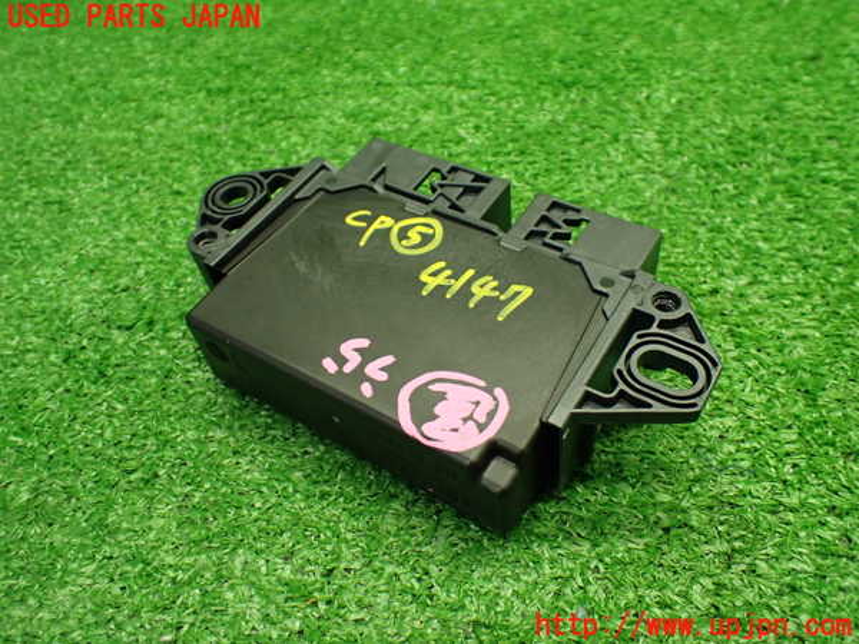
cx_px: 430
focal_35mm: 30
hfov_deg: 60.0
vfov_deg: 46.8
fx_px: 744
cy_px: 322
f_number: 2.3
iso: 640
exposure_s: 1/125
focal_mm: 5.4
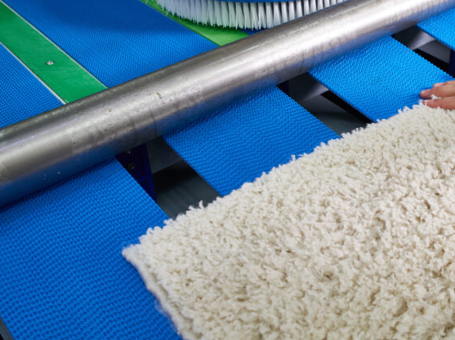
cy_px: 128
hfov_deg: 39.0
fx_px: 604
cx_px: 390
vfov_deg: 31.4
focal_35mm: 46
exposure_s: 1/80
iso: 400
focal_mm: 26
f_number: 5.6
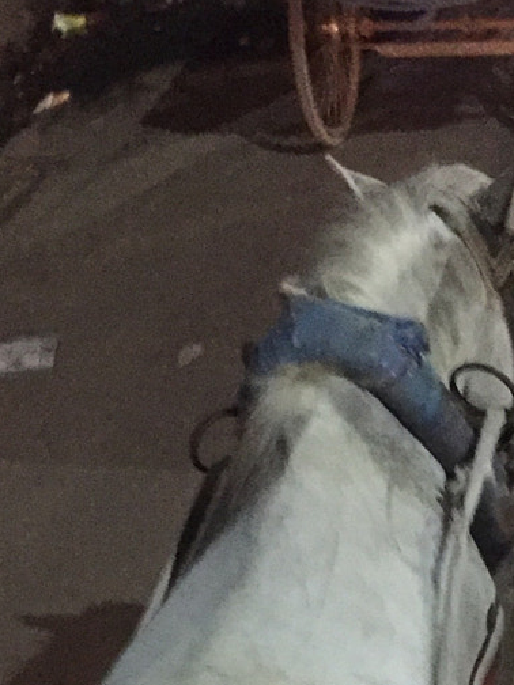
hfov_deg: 15.8
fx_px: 1821
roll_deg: +1.5
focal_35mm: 92
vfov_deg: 18.5
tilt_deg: -44.9
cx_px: 476
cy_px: 1064
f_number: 2.2
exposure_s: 1/17
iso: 400
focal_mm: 4.15
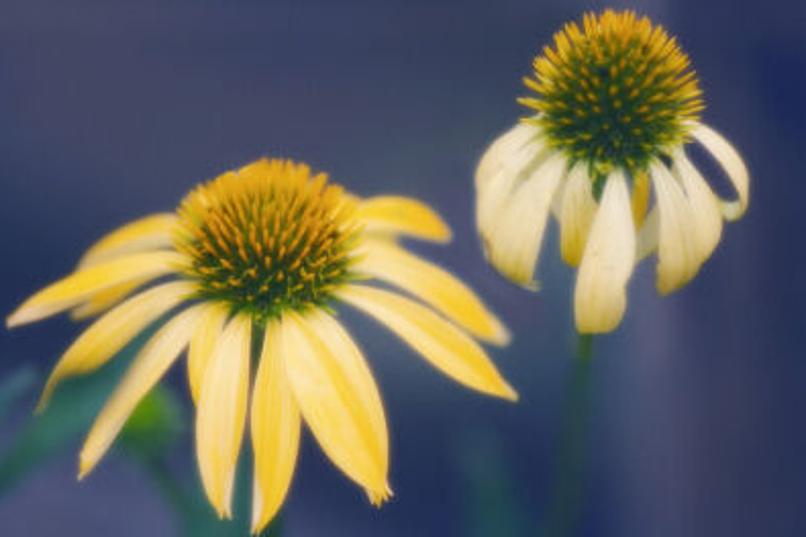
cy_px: 270
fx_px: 3570
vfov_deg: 8.6
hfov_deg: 12.9
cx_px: 402
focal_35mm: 160
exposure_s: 1/250
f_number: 3
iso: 100
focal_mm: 105
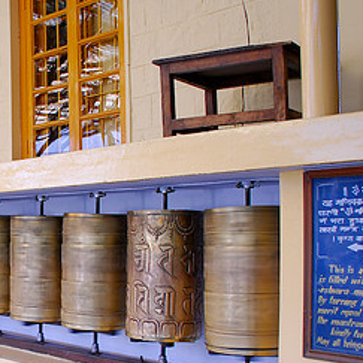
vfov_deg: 27.9
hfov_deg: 26.7
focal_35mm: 61
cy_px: 261
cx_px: 1
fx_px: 724
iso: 100
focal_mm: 20
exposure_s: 1/15
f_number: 7.1
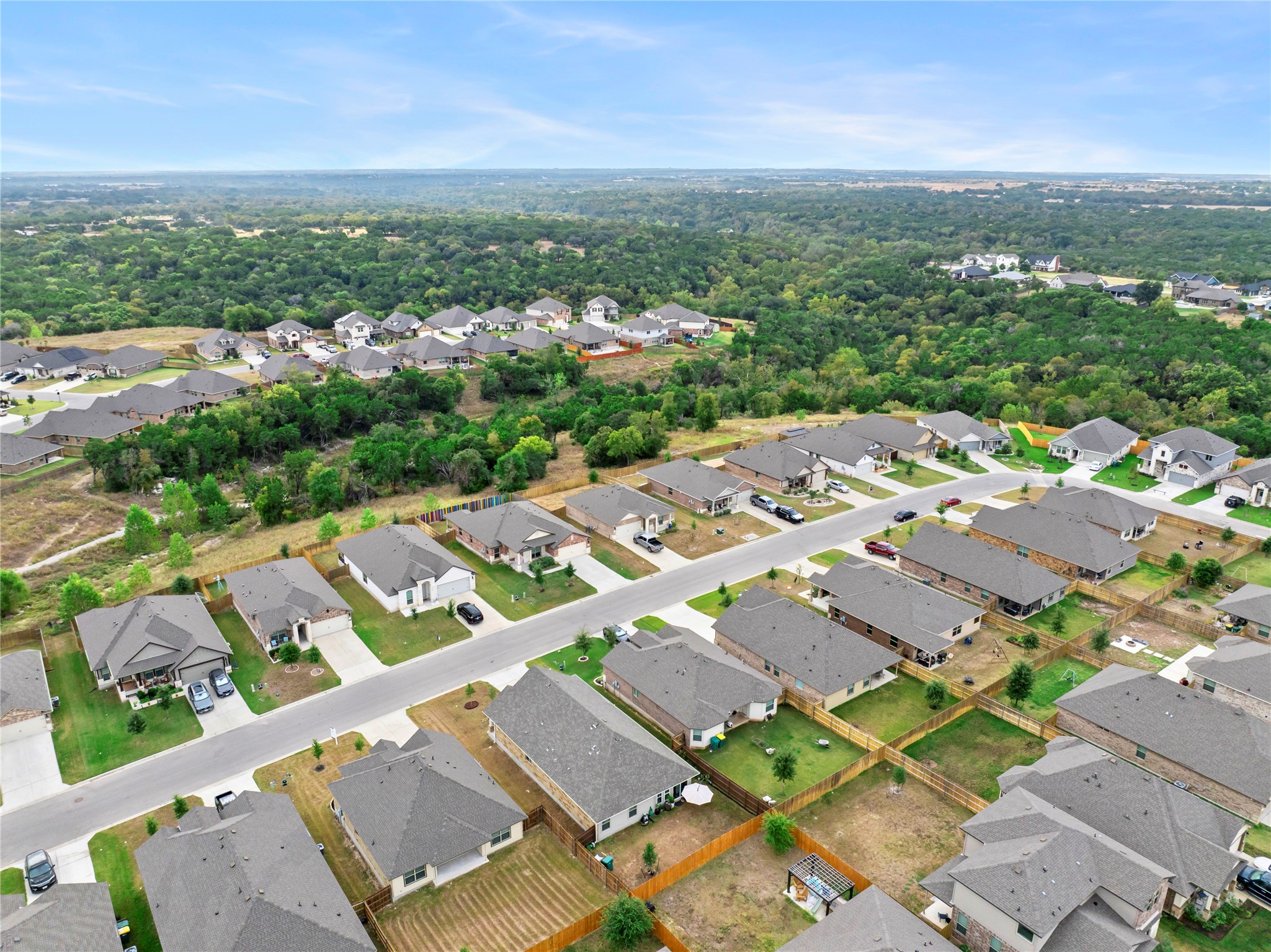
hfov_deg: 71.6
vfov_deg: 56.8
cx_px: 636
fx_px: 881
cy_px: 476
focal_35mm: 24
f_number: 2.8
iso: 350
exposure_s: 1/3200
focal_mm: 12.29
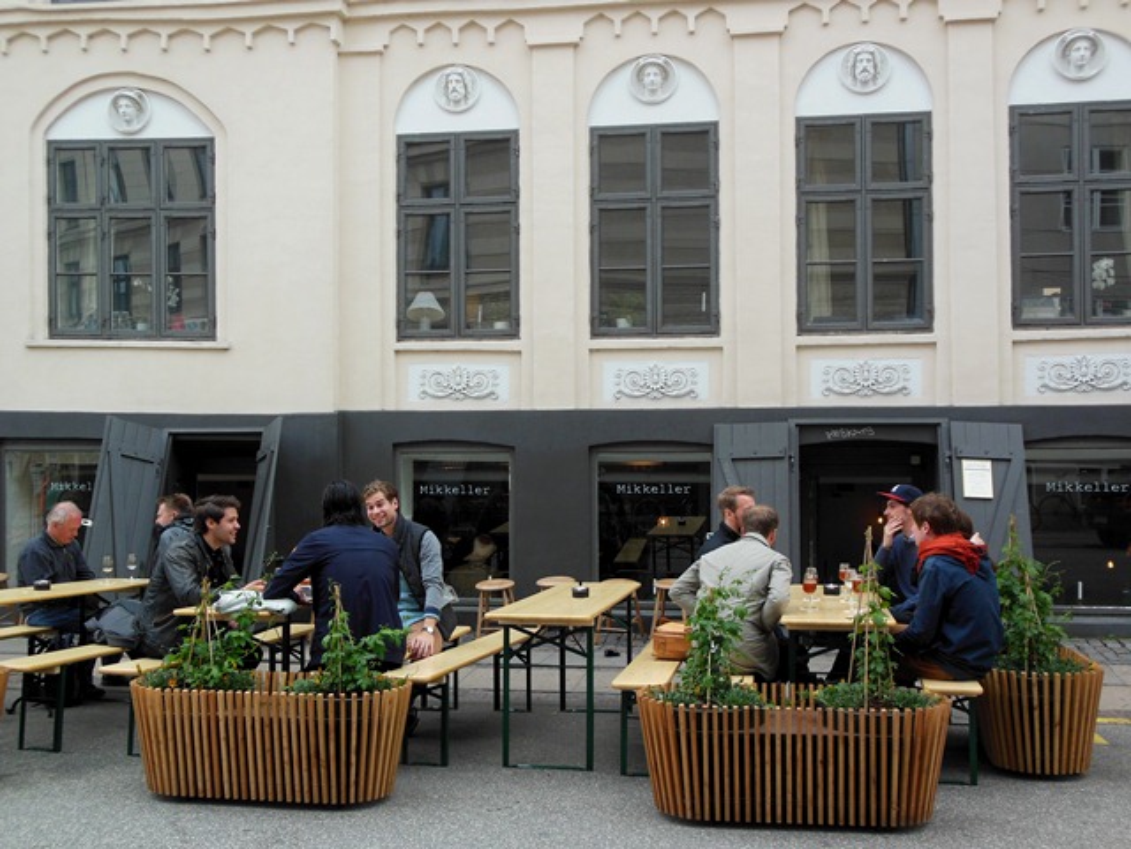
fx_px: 1242
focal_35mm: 38
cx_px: 566
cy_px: 424
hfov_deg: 49.0
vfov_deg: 37.7
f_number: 3.6
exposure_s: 1/200
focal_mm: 6.8
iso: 125
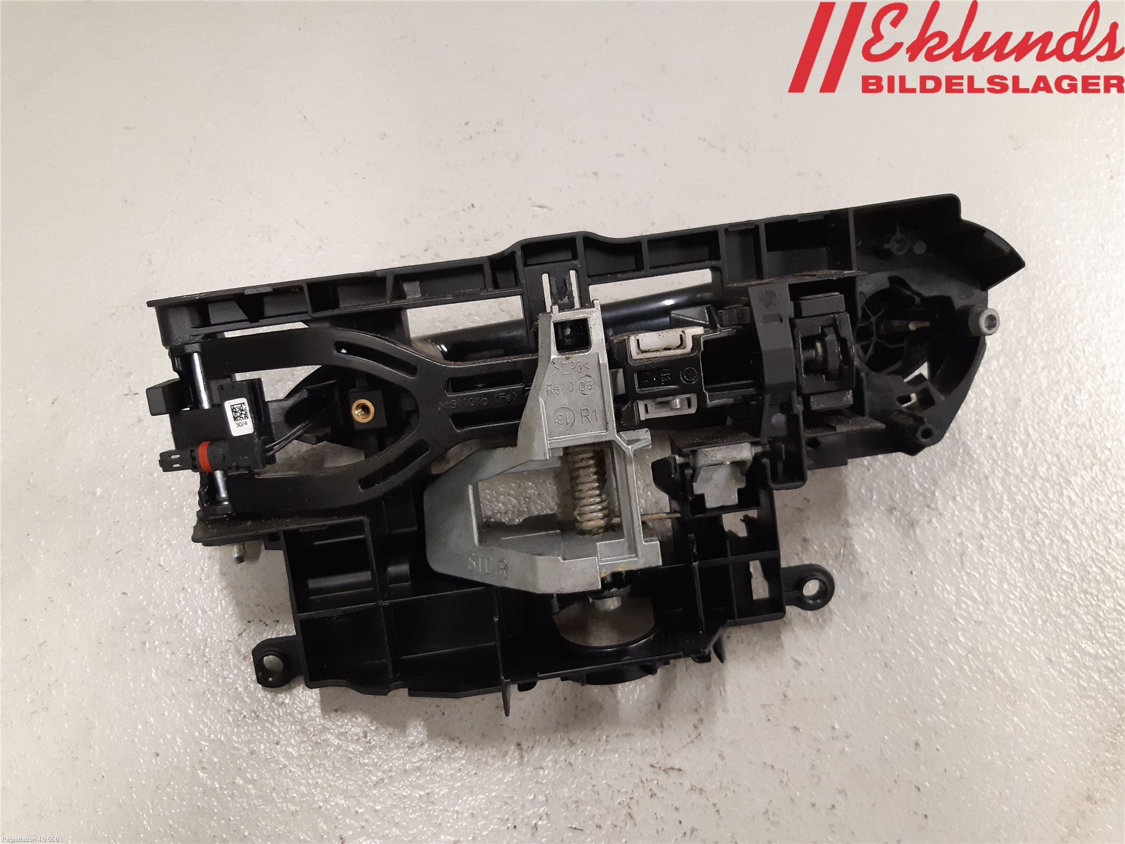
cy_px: 422
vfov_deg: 53.1
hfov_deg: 67.3
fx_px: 845
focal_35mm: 26
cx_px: 562
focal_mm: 3.93
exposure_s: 1/50
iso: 250
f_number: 1.7
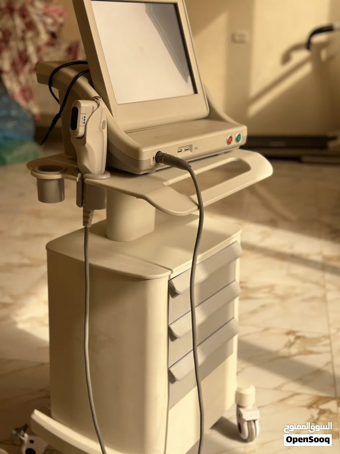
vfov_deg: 39.7
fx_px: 629
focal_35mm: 48
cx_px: 170
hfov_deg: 30.3
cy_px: 227
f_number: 1.78
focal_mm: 6.86
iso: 80
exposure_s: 1/571
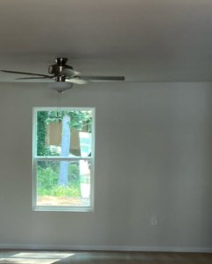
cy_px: 208
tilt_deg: -0.4
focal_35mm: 86
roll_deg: +0.4
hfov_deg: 17.8
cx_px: 56
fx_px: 674
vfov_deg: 21.9
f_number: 1.8
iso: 125
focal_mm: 4.25
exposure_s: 1/121
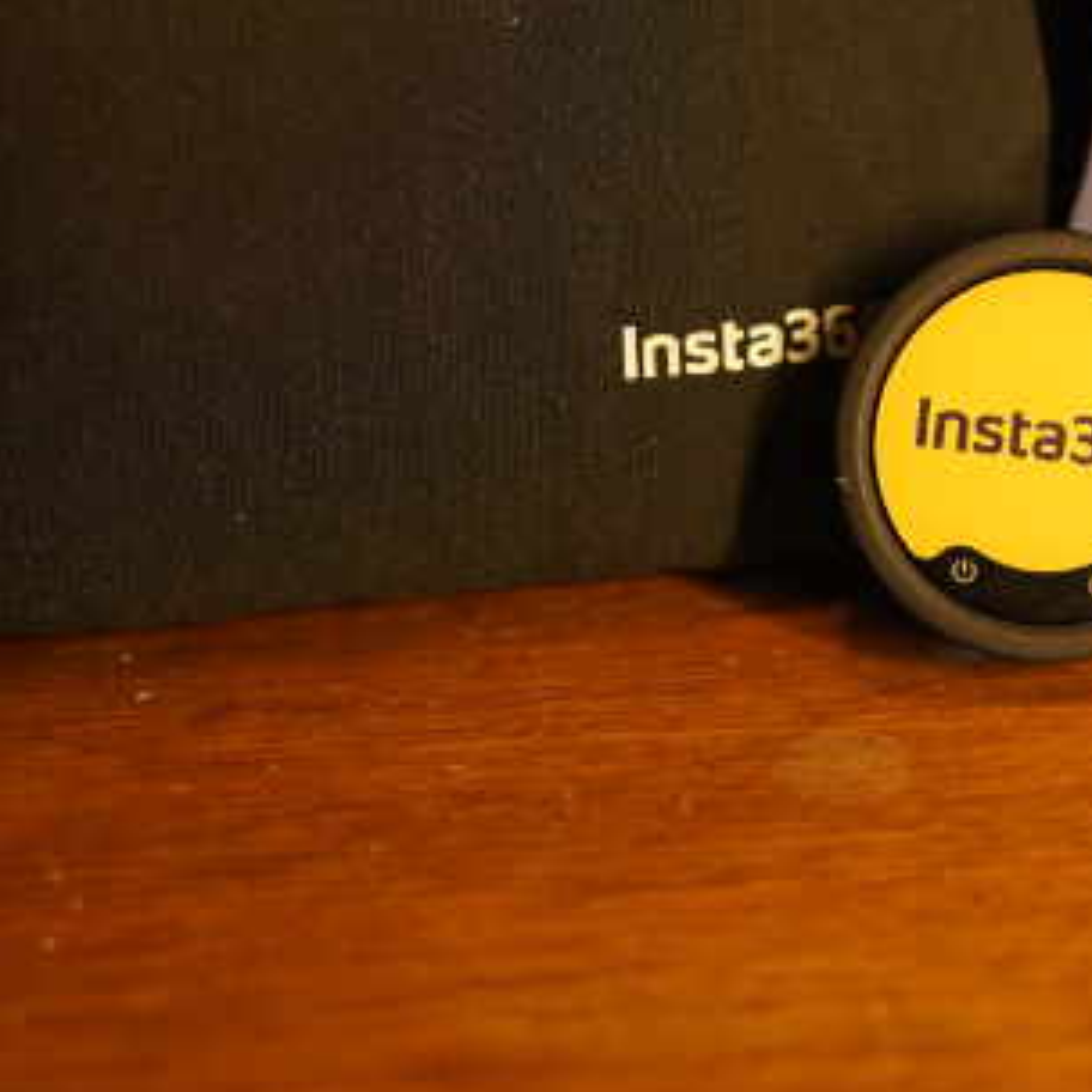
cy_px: 83
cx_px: 984
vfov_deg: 20.0
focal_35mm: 85
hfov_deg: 20.0
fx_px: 3034
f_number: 3.5
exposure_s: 1/60
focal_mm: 35
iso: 1600
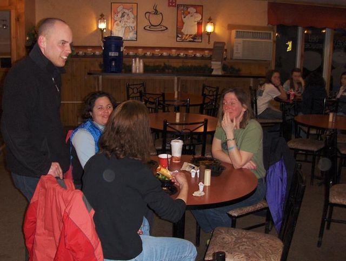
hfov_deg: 45.7
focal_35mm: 41
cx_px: 173
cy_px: 130
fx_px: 410
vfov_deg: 35.2
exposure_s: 1/60
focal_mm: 6.5
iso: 100
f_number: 3.5
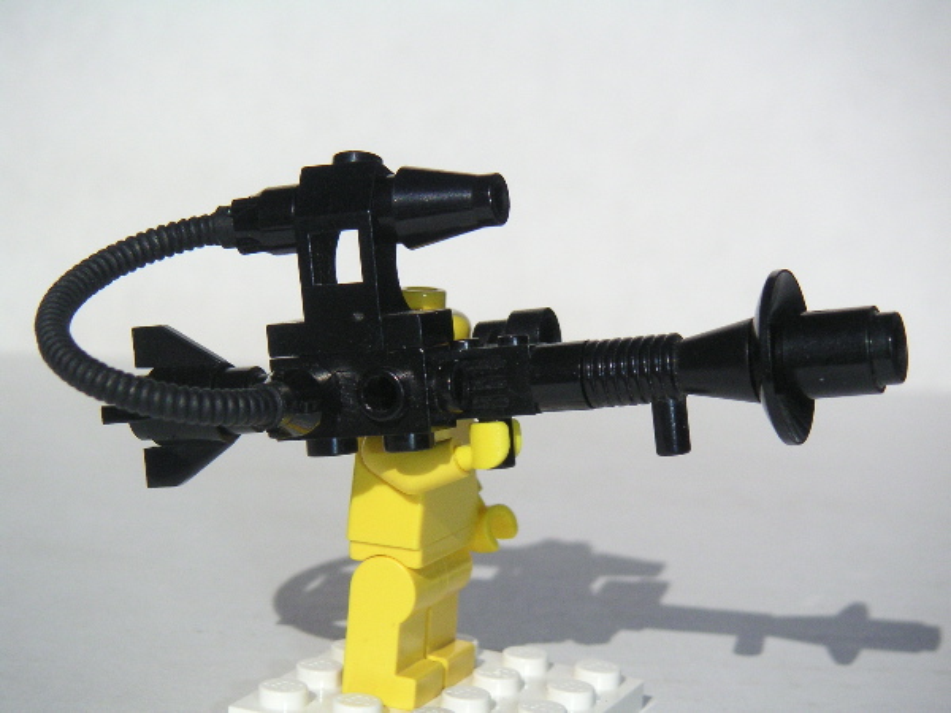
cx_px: 476
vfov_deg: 17.6
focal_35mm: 84
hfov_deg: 23.3
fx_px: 2308
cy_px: 356
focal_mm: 13
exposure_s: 1/1000
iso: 160
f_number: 8
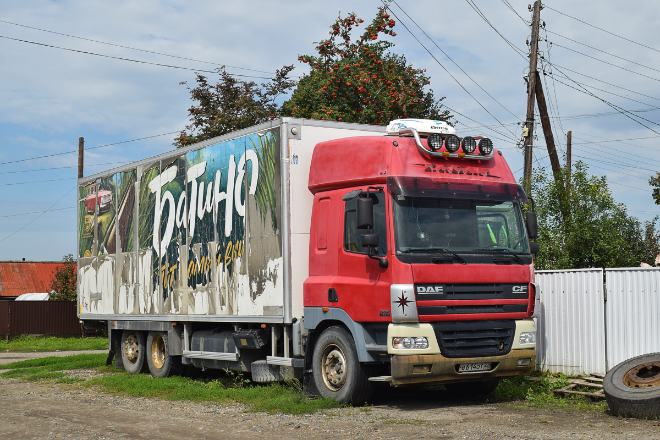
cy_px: 220
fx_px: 935
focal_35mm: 51
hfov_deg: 38.9
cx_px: 330
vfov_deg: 26.5
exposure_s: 1/1000
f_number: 7.1
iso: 200
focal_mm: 34
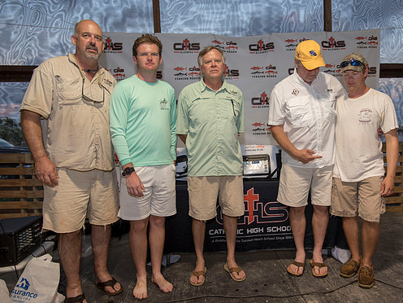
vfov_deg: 51.3
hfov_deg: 65.0
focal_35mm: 27
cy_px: 155
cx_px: 231
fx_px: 314
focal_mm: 24
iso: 500
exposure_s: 1/80
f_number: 4
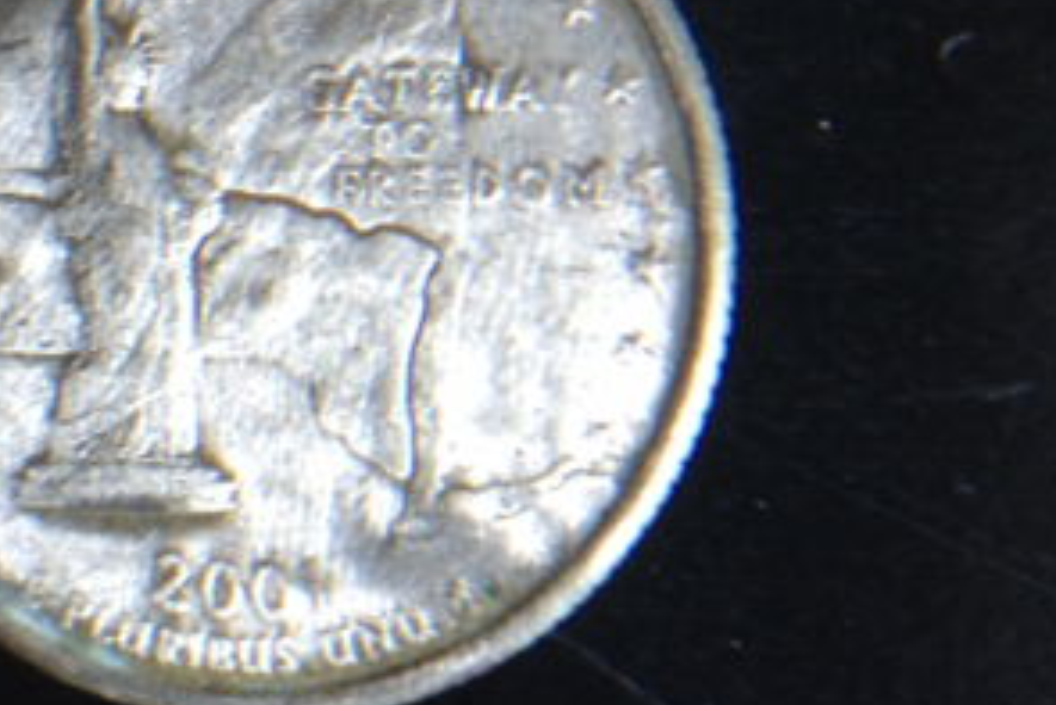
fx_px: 2172
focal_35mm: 74
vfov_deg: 18.4
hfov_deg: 27.1
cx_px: 333
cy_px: 251
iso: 250
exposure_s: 1/20
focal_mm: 4.28
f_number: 2.4
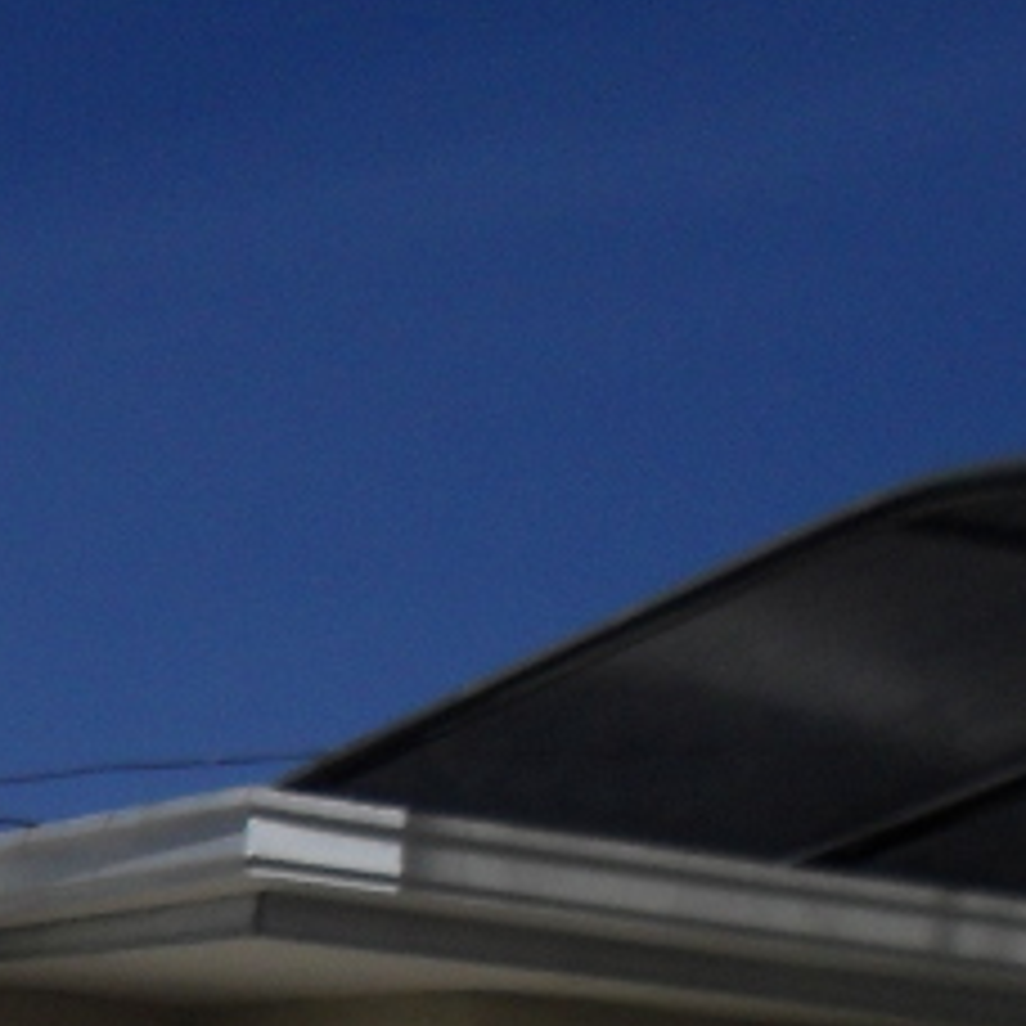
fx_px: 4661
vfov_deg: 12.0
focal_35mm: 139
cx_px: -567
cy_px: 1557
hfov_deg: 11.9
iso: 100
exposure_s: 1/500
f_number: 8.4
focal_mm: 6.3
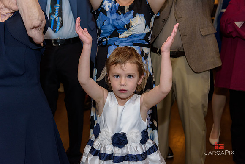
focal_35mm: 50
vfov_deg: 27.0
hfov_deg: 39.6
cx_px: 122
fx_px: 340
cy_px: 82
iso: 1600
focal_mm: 50
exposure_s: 1/125
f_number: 3.2
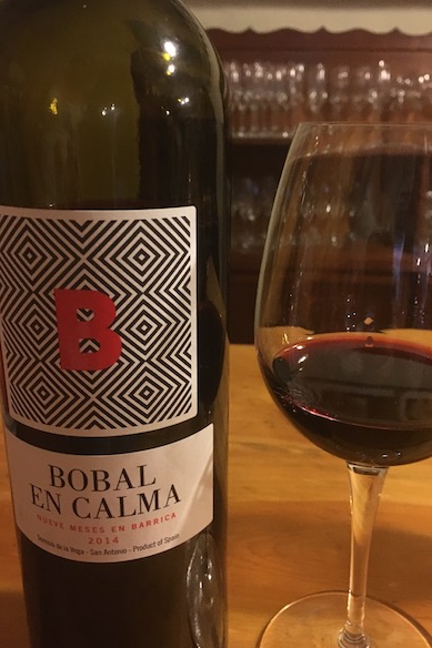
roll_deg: +0.0
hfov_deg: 42.2
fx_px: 558
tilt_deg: -19.2
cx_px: 245
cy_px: 322
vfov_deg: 60.3
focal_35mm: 31
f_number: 2.2
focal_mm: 4.15
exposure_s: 1/17
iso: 250
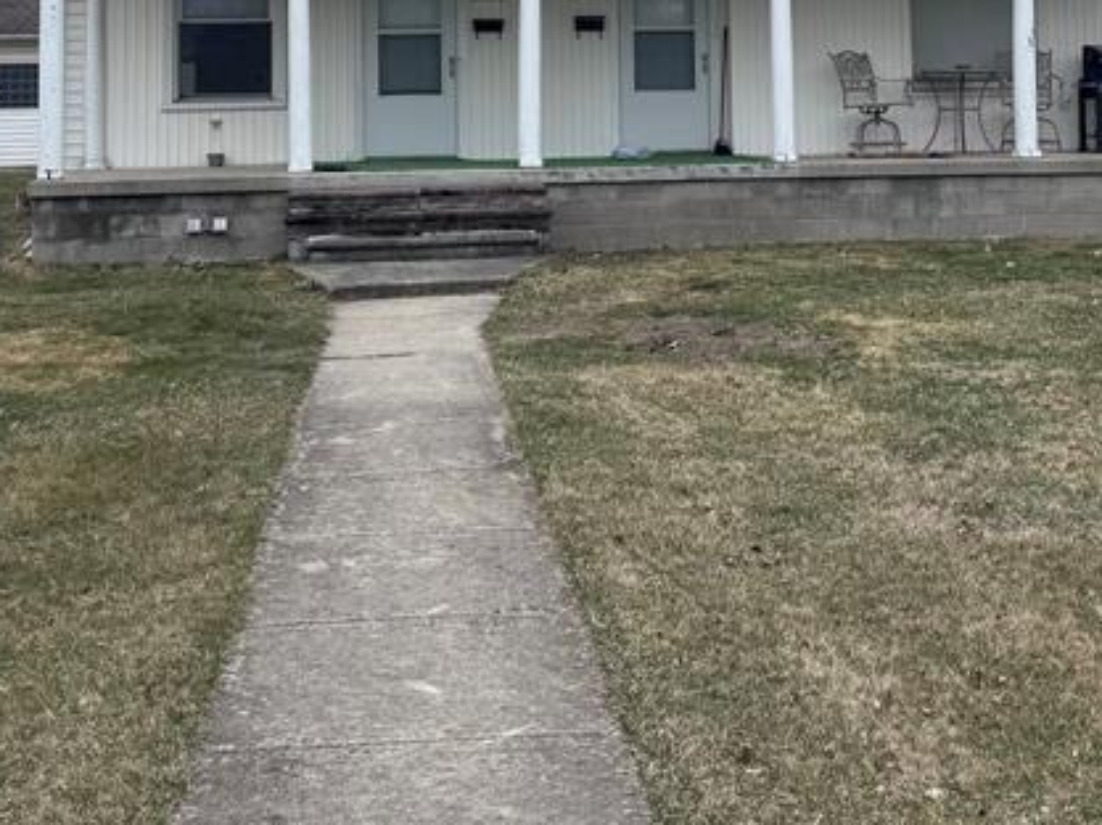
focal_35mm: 59
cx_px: 605
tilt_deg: +4.0
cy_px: -3
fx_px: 1877
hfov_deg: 32.7
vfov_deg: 23.7
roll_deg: +1.1
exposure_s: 1/3096
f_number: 1.78
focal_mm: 6.76
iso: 80
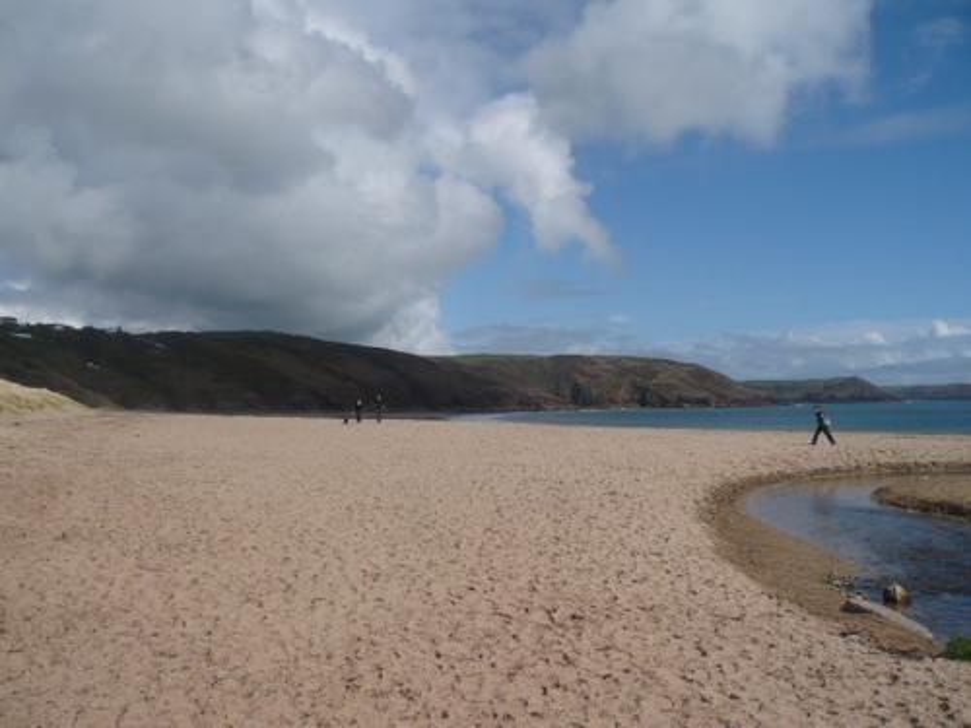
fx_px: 982
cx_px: 486
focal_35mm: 35
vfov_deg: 40.7
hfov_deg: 52.6
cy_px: 364
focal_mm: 5.8
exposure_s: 1/500
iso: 100
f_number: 8
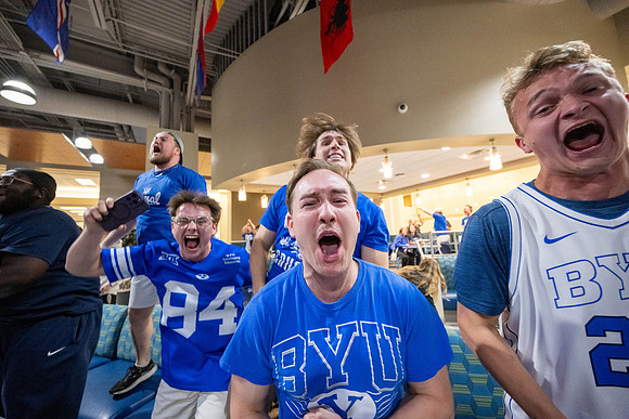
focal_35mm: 14
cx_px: 314
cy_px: 210
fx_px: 245
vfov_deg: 81.2
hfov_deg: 104.2
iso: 6400
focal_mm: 14
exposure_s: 1/250
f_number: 4
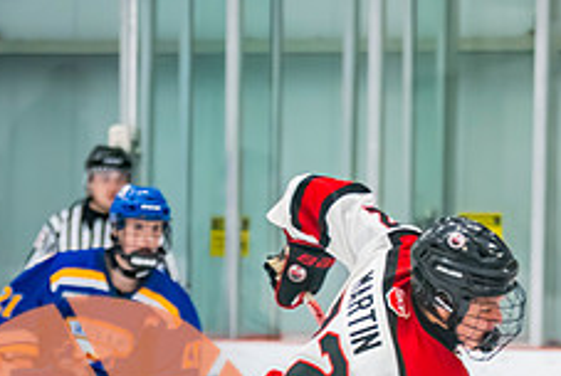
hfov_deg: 5.0
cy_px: 436
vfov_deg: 3.4
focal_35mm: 411
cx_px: 568
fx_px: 6413
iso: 2500
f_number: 2.8
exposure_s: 1/640
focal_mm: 150
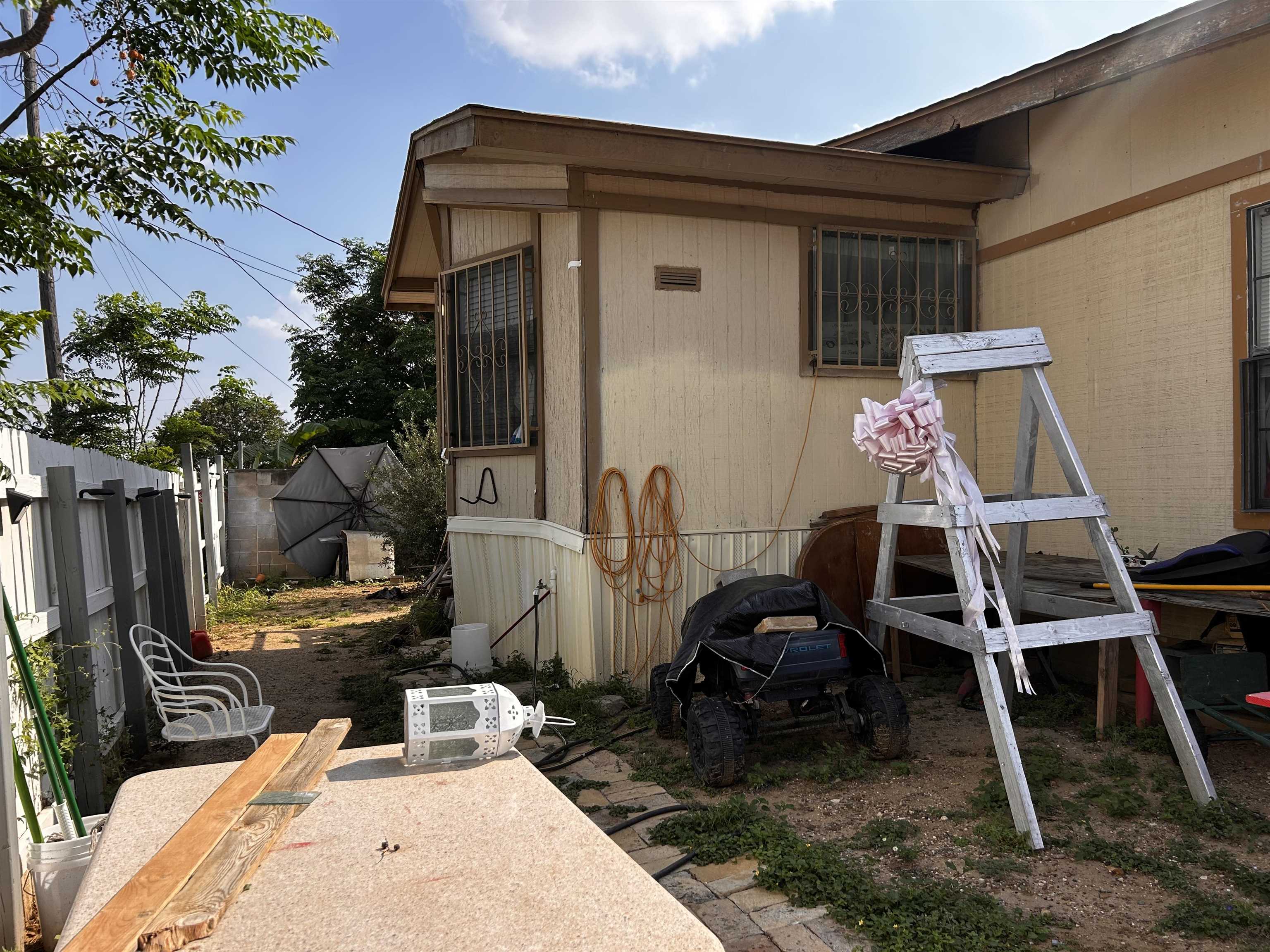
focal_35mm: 26
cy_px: 476
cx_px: 635
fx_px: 954
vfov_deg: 53.1
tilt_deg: +0.4
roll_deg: +0.5
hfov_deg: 67.3
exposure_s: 1/2632
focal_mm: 5.7
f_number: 1.5
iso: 50
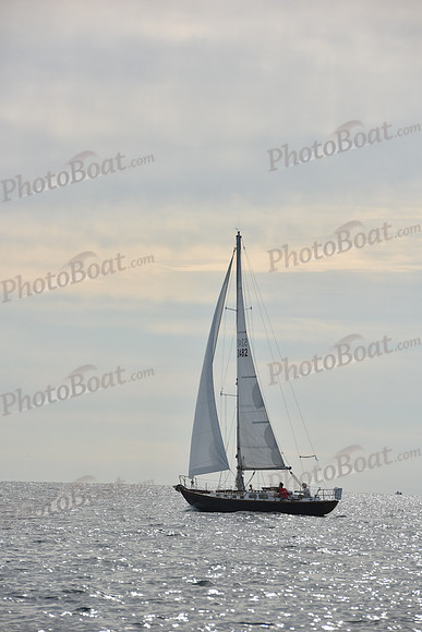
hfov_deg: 6.9
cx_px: 211
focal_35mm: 200
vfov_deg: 10.3
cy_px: 316
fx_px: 3514
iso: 320
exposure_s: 1/1000
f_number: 10
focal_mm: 200
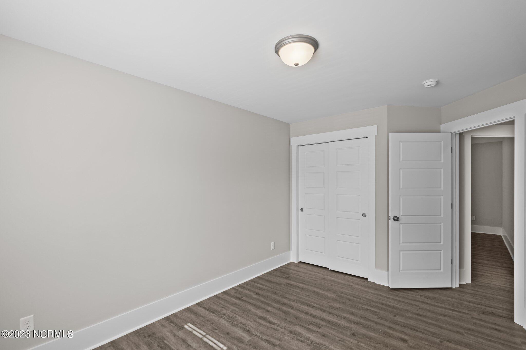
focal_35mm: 16
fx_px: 234
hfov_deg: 96.7
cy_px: 175
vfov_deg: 73.7
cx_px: 263
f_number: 4
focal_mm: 16
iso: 320
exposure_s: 1/30
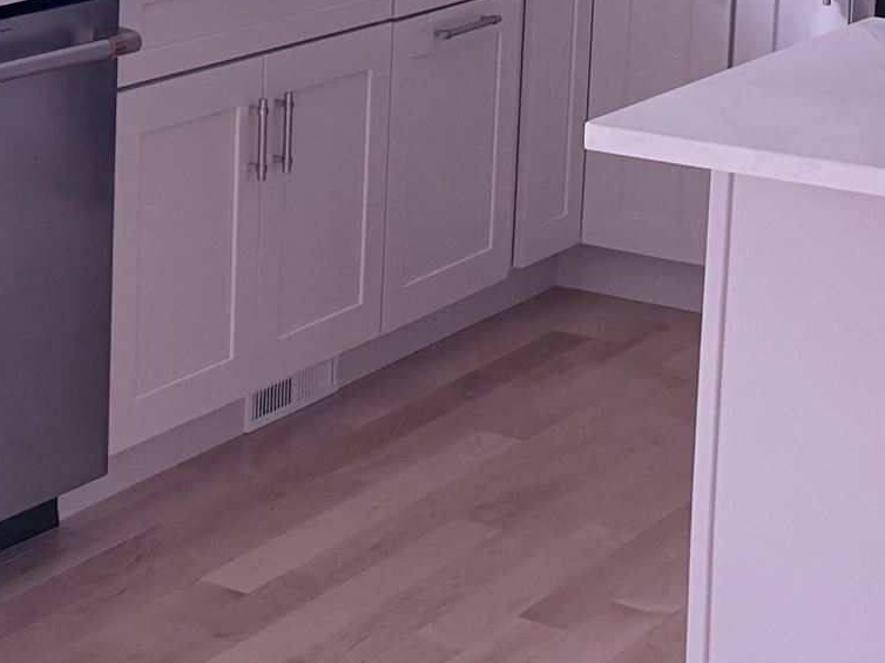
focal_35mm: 106
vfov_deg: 13.5
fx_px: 2709
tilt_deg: -6.8
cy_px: -147
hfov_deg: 17.2
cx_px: -333
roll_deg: -0.4
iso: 80
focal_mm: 5.96
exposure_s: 1/122
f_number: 1.6
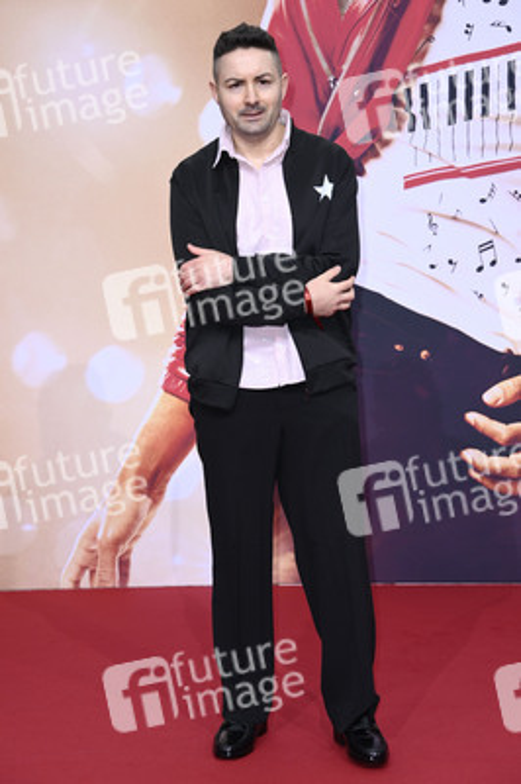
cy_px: 392
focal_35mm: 90
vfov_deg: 22.6
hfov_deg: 15.2
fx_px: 1957
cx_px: 260
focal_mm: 90
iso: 320
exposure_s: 1/250
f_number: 6.3
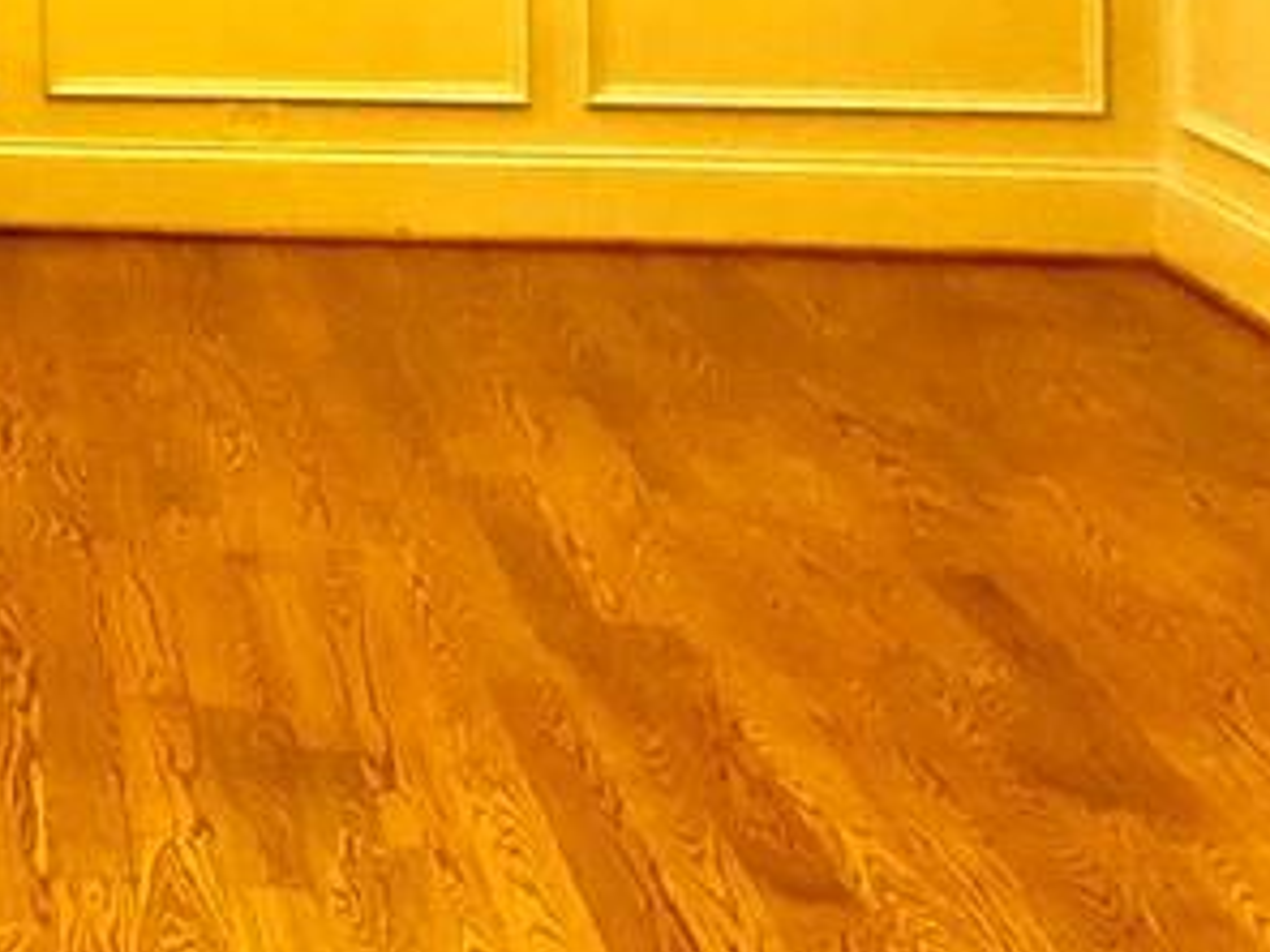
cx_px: -807
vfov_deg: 14.5
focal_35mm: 97
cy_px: -317
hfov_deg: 17.5
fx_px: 3559
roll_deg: +1.4
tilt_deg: -1.2
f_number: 1.8
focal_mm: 4
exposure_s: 1/15
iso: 100
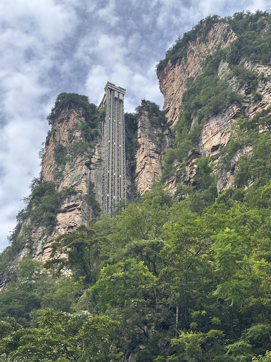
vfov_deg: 39.7
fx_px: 501
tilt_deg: +53.1
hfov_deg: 30.3
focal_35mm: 48
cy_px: 181
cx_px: 136
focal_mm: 6.86
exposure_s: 1/2160
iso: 64
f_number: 1.78
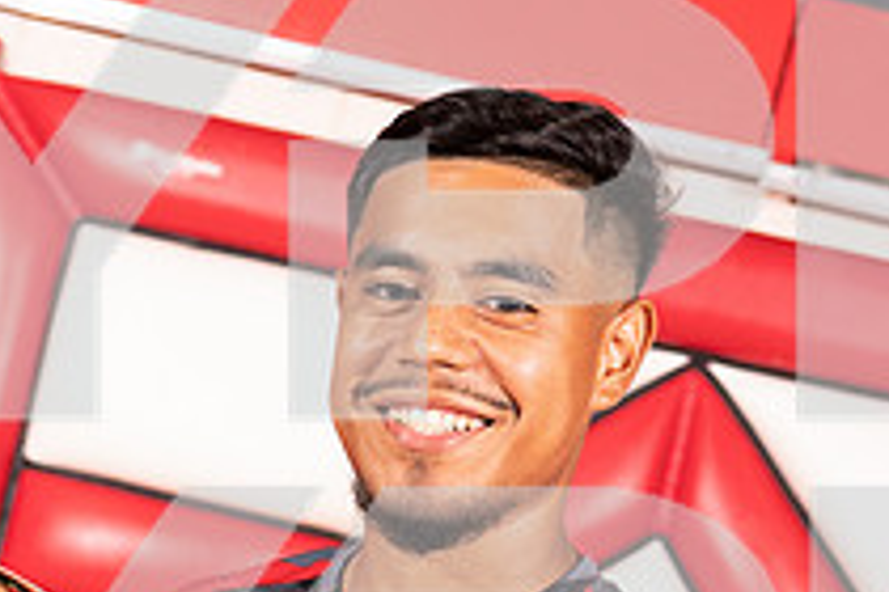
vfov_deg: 11.3
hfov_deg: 17.1
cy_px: 713
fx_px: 2938
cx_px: 220
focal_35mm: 119
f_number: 4
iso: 1000
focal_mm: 43
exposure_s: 1/250
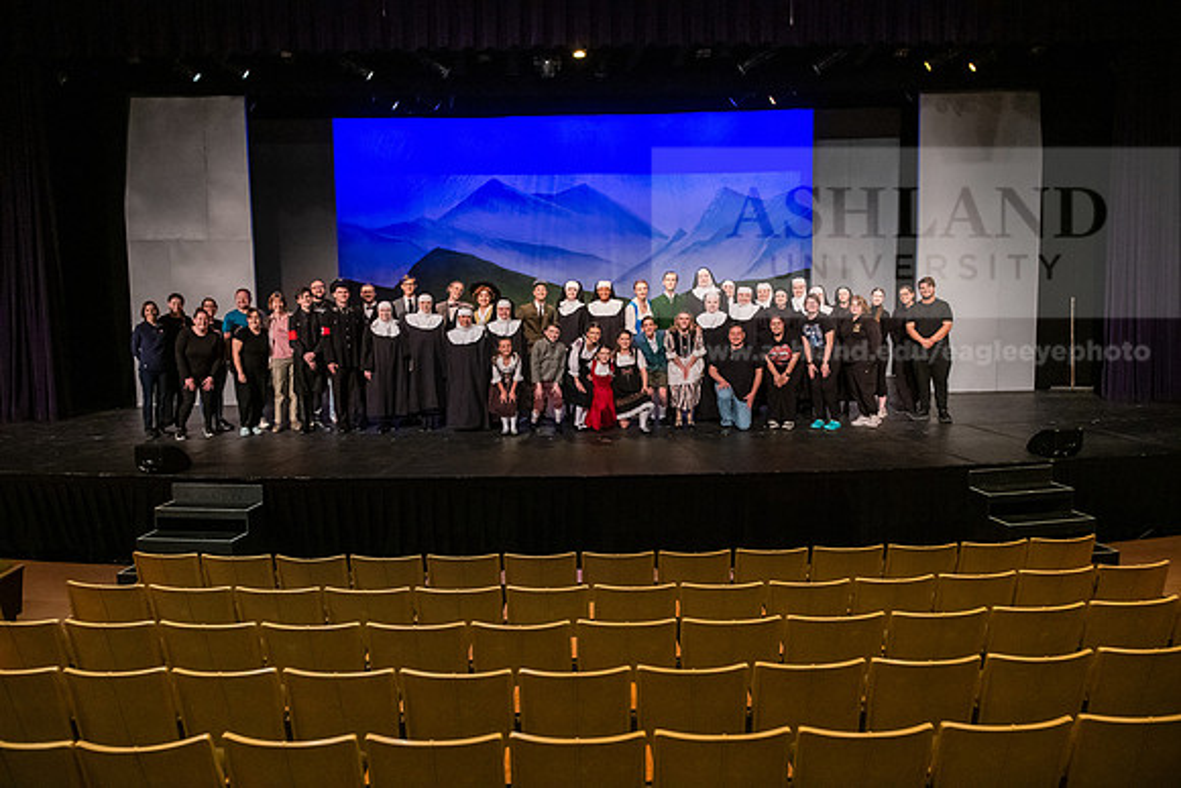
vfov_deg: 41.1
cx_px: 590
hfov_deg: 58.7
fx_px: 1050
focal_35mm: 32
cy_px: 394
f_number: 4
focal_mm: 32
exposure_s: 1/250
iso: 5000
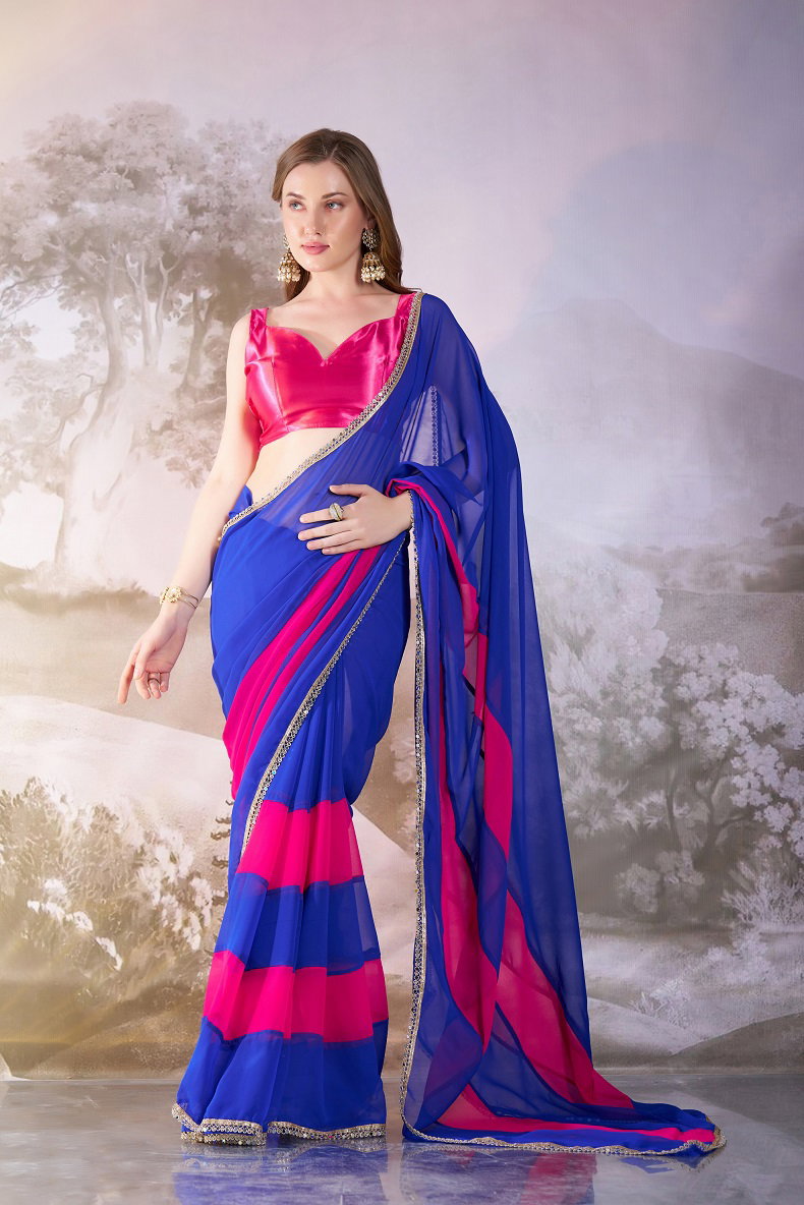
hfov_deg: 26.0
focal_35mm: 52
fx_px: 1741
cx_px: 402
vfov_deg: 38.2
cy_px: 602
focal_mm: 52
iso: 160
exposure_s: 1/160
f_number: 4
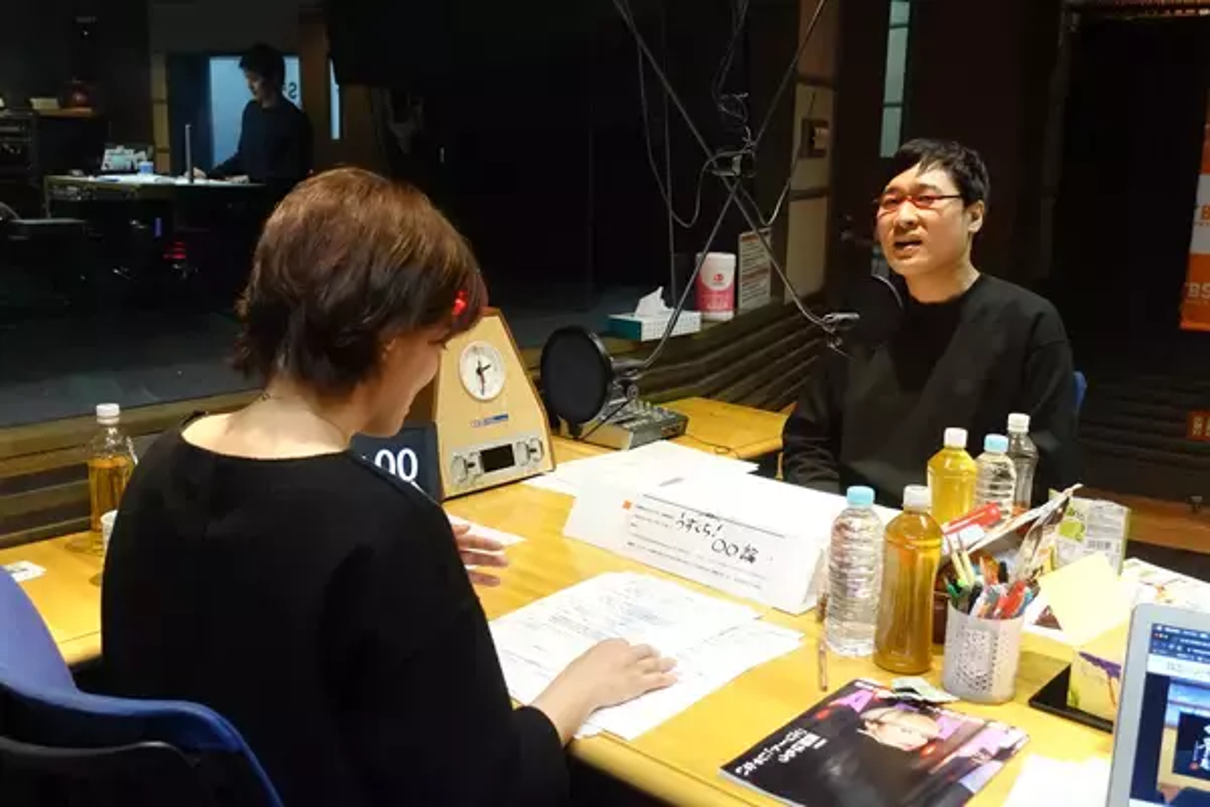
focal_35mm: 35
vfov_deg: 37.9
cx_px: 605
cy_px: 404
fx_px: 1176
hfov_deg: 54.4
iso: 2500
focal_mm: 12.99
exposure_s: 1/250
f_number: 2.8
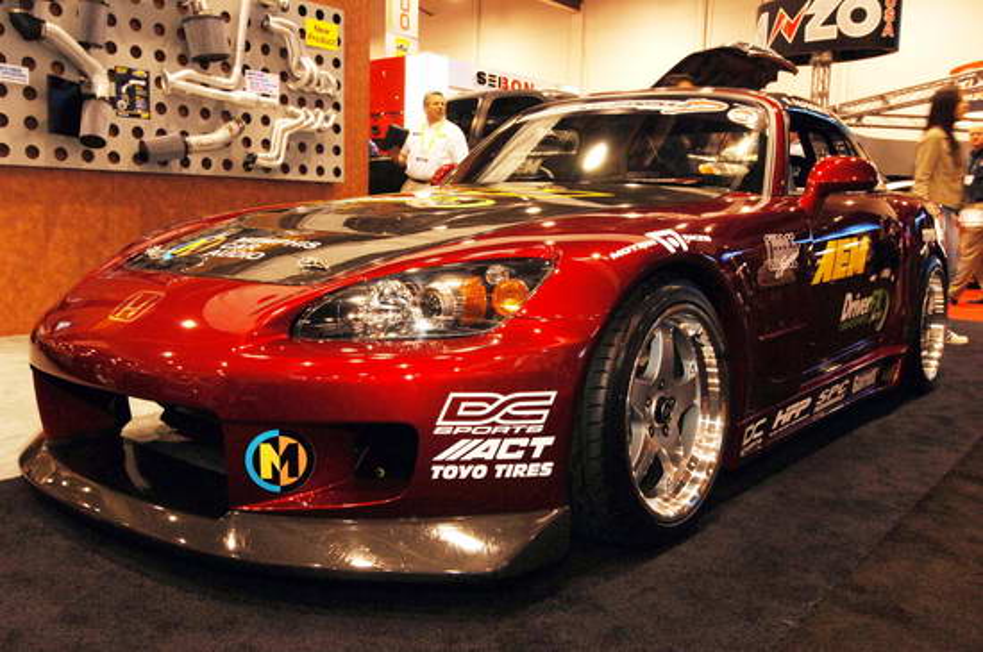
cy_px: 326
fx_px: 818
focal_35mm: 30
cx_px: 492
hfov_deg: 62.0
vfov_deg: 43.5
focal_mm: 20
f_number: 8
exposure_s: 1/20
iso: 400
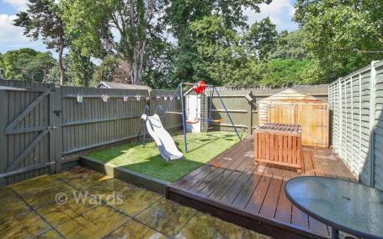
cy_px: 106
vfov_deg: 71.0
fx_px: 167
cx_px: 185
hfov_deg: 97.8
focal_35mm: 16
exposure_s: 1/100
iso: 160
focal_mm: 10
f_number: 6.3
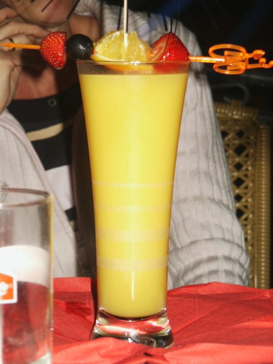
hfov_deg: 12.0
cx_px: 136
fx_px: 1304
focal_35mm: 124
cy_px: 182
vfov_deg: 15.9
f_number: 3.6
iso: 200
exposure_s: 1/125
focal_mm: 25.19
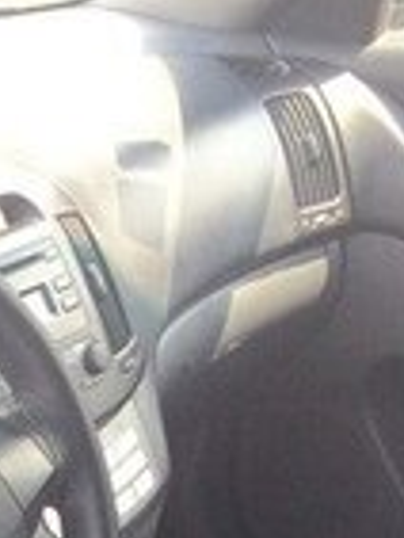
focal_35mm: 102
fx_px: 1585
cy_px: 817
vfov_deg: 17.3
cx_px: -38
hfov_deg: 14.2
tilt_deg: -38.4
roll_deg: +0.4
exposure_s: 1/175
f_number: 2.2
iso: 32
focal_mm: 4.15
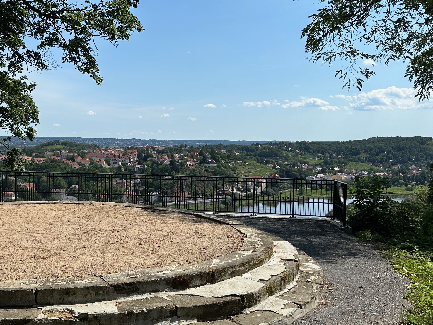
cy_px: 171
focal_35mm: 40
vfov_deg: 35.9
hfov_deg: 45.7
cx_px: 126
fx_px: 500
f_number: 1.78
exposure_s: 1/6211
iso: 80
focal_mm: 6.86
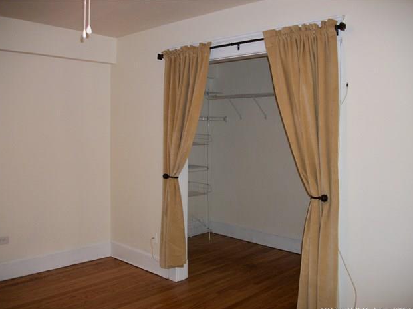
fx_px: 393
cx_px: 204
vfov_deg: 42.9
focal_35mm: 33
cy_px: 158
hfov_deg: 55.4
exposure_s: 1/30
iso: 160
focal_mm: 5.7
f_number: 2.9
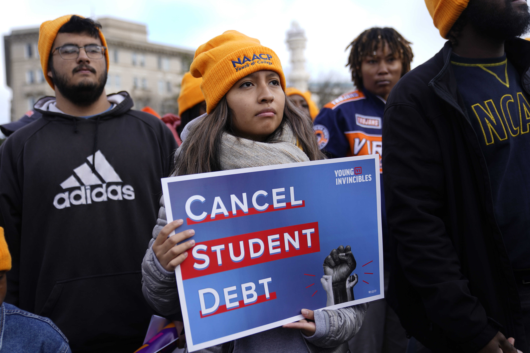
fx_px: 545
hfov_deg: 51.9
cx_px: 265
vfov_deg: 35.9
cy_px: 176
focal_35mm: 37
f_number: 2.8
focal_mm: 37
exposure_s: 1/640
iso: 80
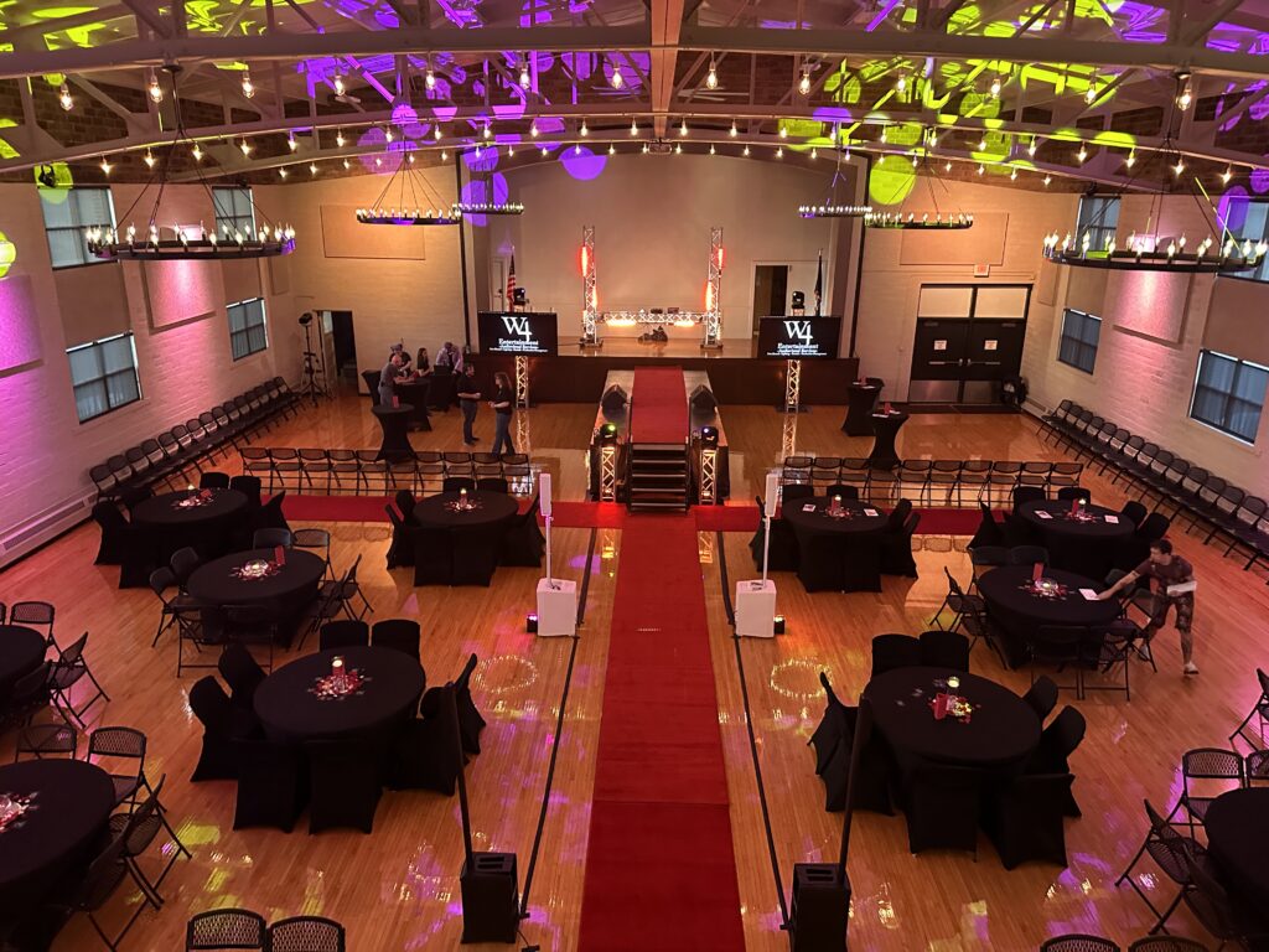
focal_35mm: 24
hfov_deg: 71.6
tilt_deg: -18.7
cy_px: 476
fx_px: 880
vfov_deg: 56.8
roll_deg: -0.5
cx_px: 634
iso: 800
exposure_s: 1/44
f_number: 1.78
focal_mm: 6.86
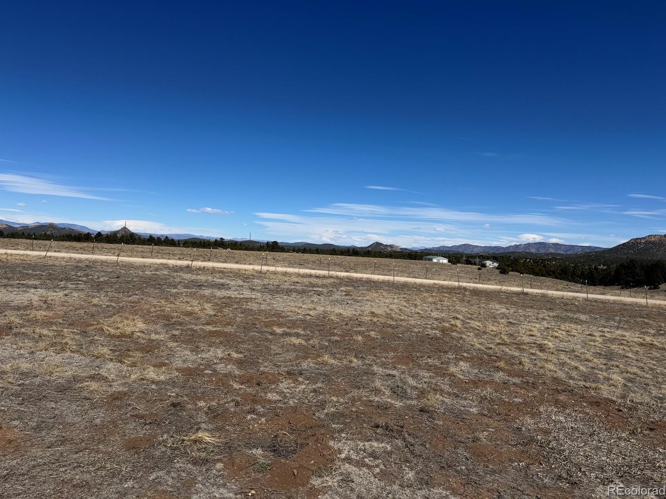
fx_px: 481
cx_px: 331
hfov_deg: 69.4
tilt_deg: +0.0
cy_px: 240
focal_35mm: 25
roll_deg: -2.0
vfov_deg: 54.9
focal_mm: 6.76
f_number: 1.78
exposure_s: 1/9009
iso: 80
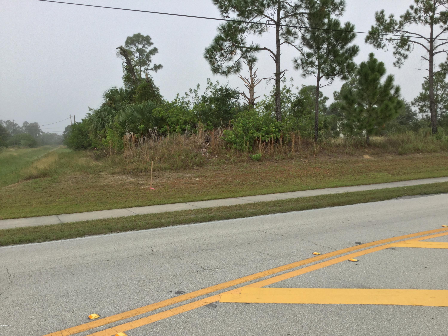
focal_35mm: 31
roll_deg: +0.0
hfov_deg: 58.4
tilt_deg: -4.2
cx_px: 224
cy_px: 168
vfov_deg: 45.4
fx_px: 401
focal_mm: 3.3
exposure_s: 1/947
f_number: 2.4
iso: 25
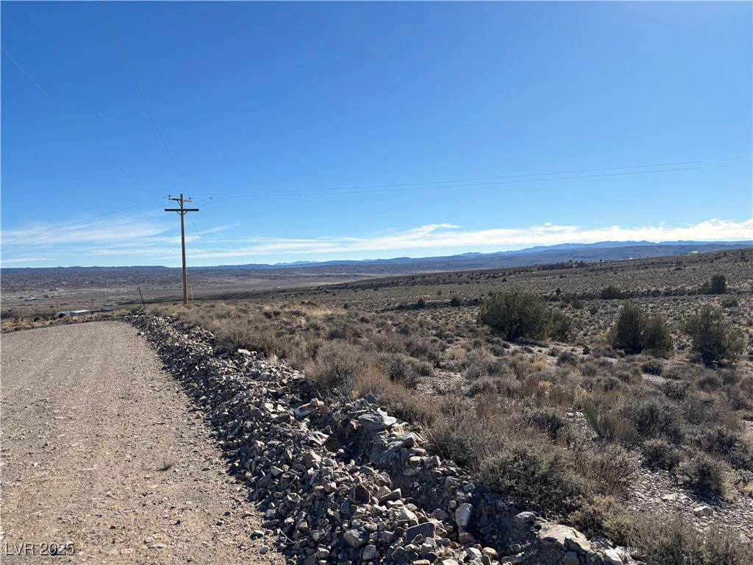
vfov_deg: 53.1
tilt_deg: -1.3
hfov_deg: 67.3
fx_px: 566
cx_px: 376
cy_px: 282
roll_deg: +1.7
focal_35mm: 26
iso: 50
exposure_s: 1/5618
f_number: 1.6
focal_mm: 5.96
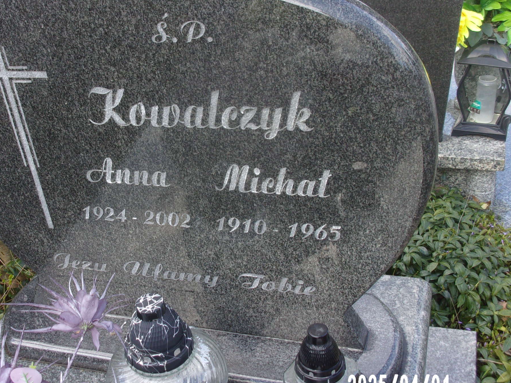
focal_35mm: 52
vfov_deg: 28.0
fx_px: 768
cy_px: 183
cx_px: 189
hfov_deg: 36.6
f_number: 4.5
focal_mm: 6.4
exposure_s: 1/105
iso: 80
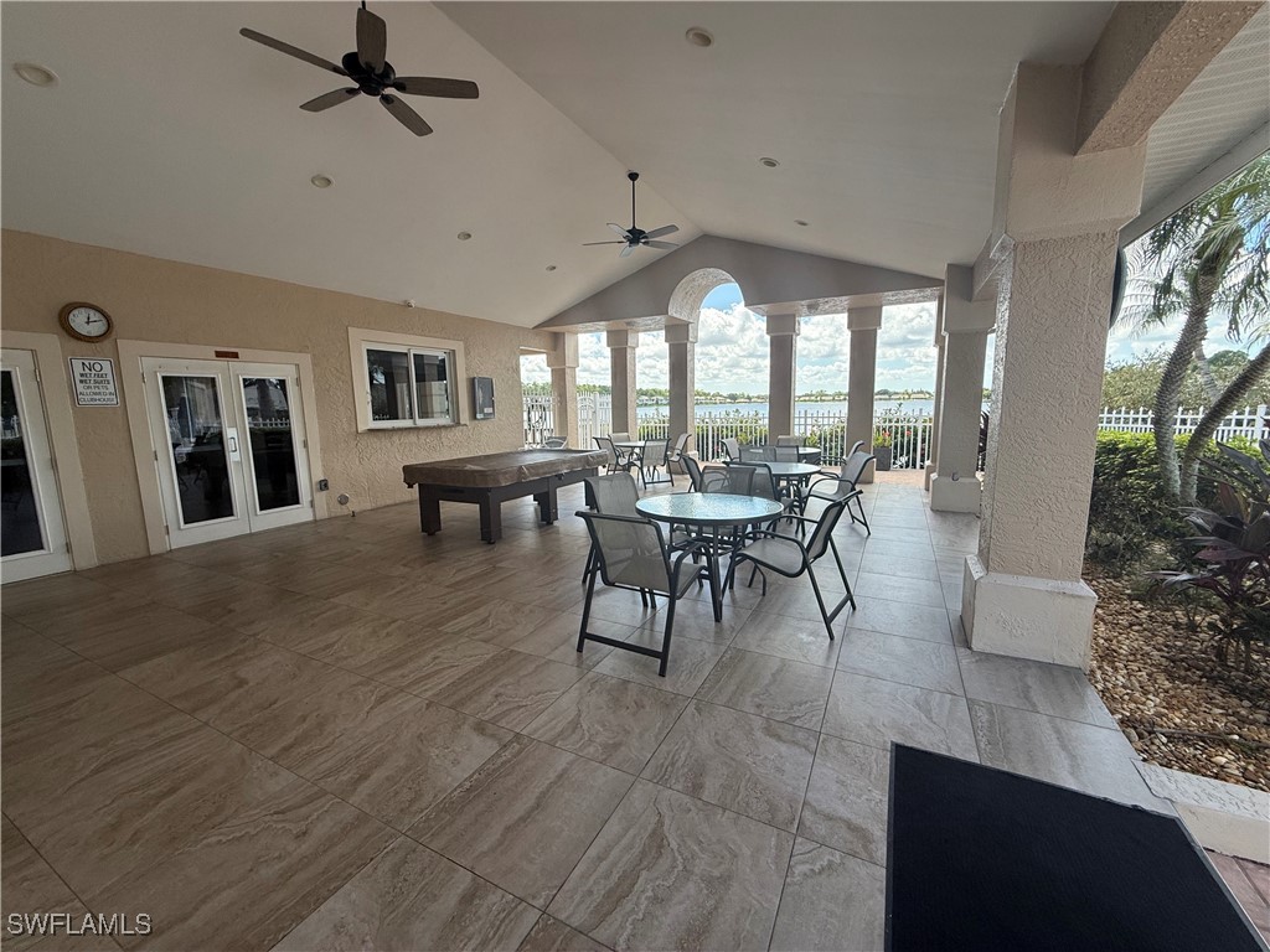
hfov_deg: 102.1
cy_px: 476
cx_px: 635
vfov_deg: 85.7
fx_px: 514
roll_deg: +0.6
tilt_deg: -8.0
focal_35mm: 14
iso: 50
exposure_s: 1/451
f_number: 2.2
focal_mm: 2.22
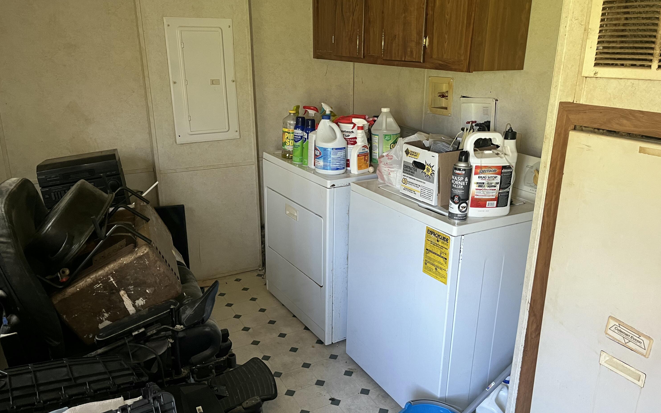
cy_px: 211
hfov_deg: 66.5
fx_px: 504
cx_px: 335
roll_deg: -0.4
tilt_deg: -18.1
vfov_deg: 44.5
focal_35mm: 28
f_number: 1.6
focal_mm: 5.1
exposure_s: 1/60
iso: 250
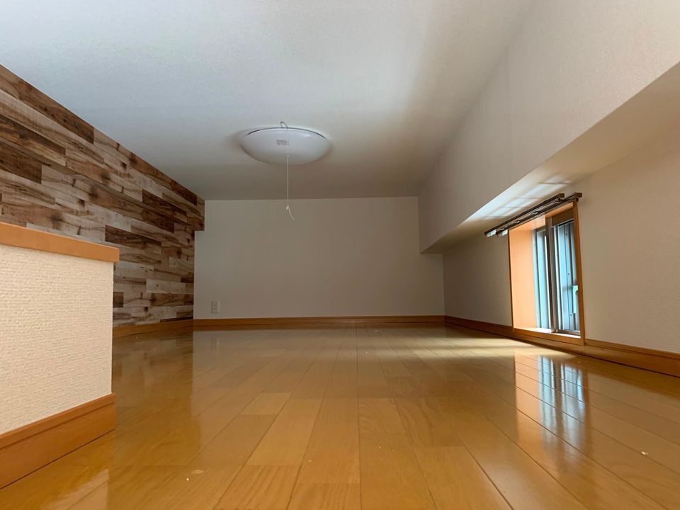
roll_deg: +0.3
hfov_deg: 67.3
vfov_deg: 53.1
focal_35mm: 26
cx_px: 340
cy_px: 255
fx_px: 511
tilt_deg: +4.8
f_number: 1.8
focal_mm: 4.25
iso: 400
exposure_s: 1/52
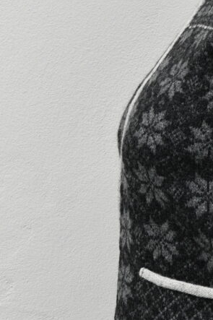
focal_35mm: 237
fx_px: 2105
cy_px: 131
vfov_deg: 8.7
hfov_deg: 5.8
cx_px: 269
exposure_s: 1/350
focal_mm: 70
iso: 1600
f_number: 9.5
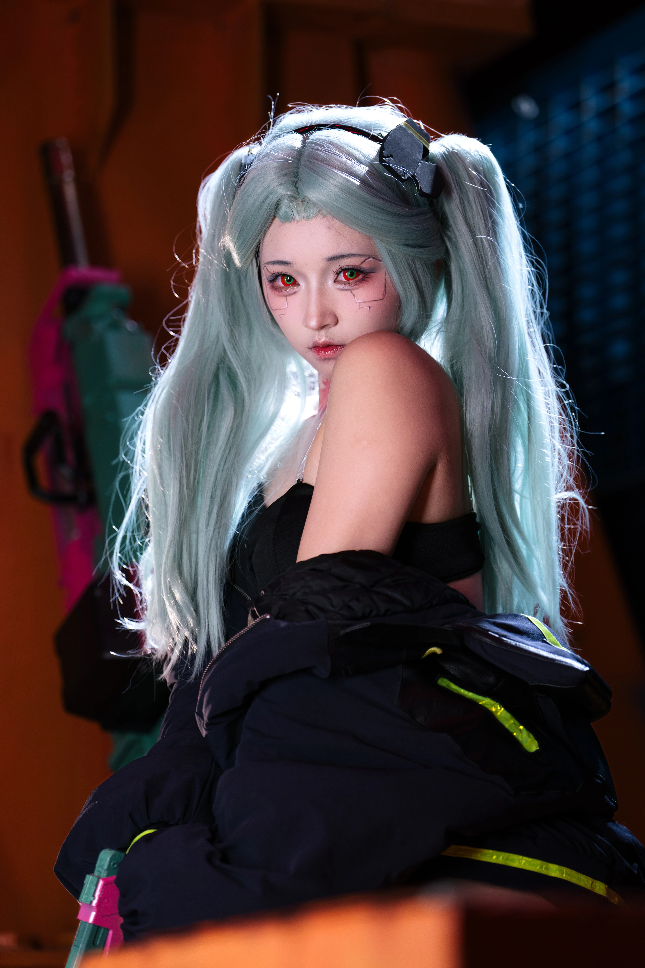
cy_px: 484
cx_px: 322
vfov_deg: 15.4
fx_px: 3574
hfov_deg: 10.3
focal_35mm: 133
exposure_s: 1/125
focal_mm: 133
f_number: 2.8
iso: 640
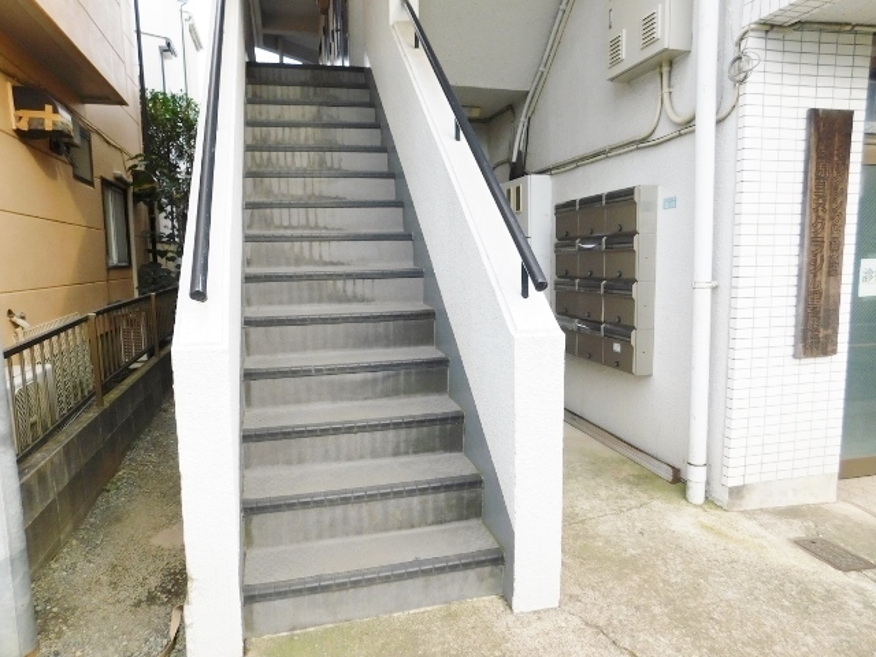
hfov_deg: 73.9
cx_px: 438
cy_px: 328
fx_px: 582
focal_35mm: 23
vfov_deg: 58.9
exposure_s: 1/250
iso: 125
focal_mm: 4
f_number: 3
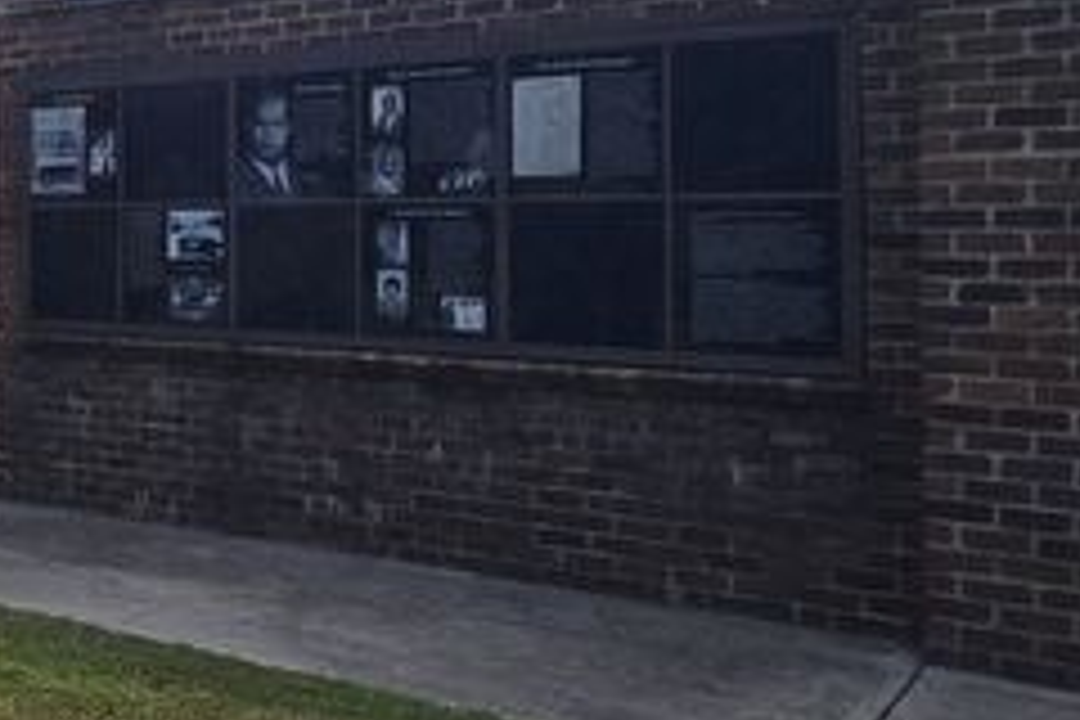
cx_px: -130
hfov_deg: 36.4
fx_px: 1350
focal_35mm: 45
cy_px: 216
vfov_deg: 29.6
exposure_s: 1/4616
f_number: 2.2
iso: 50
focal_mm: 2.2
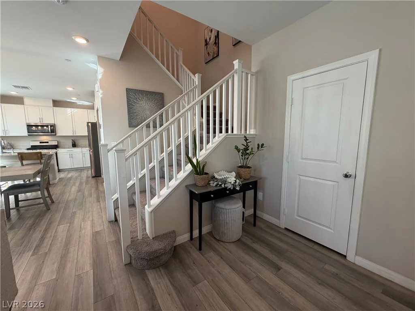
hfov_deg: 102.1
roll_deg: -0.2
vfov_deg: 85.7
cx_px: 208
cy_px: 156
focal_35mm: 14
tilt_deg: -6.0
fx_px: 168
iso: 200
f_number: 2.2
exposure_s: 1/120
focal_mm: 2.22
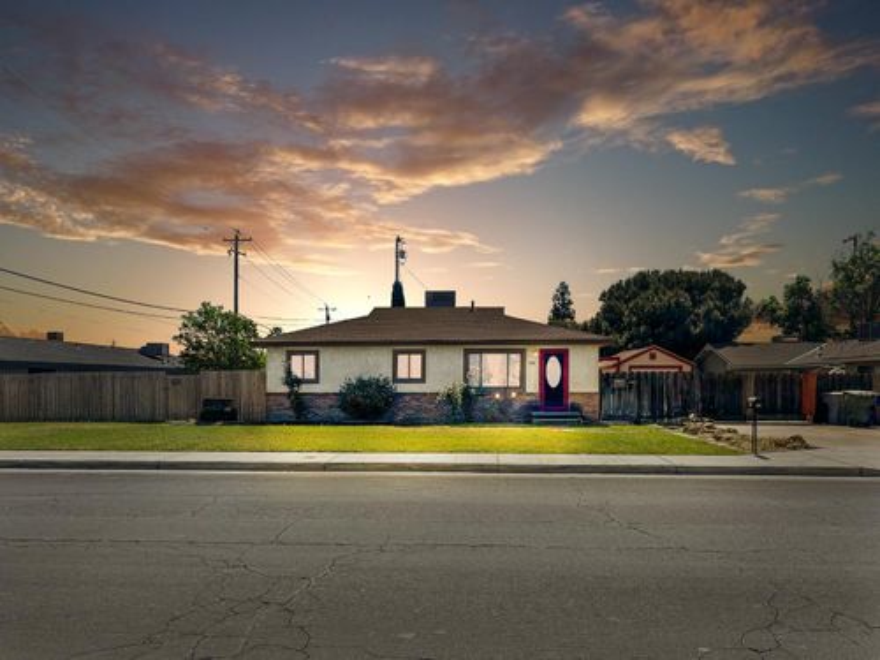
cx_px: 440
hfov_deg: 67.3
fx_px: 661
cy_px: 330
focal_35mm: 26
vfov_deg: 53.1
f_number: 1.5
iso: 50
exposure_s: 1/7500
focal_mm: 5.7
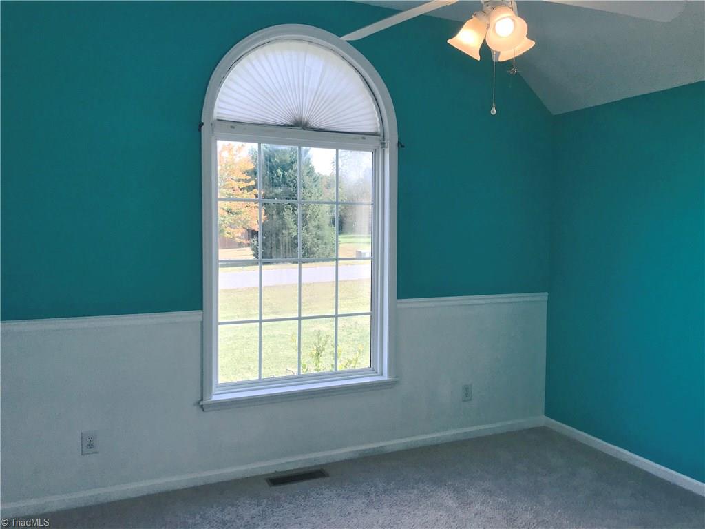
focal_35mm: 28
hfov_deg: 63.4
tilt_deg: -2.9
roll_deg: -0.8
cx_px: 352
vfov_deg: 49.7
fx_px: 570
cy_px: 264
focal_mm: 3.99
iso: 20
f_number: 1.8
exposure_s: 1/669
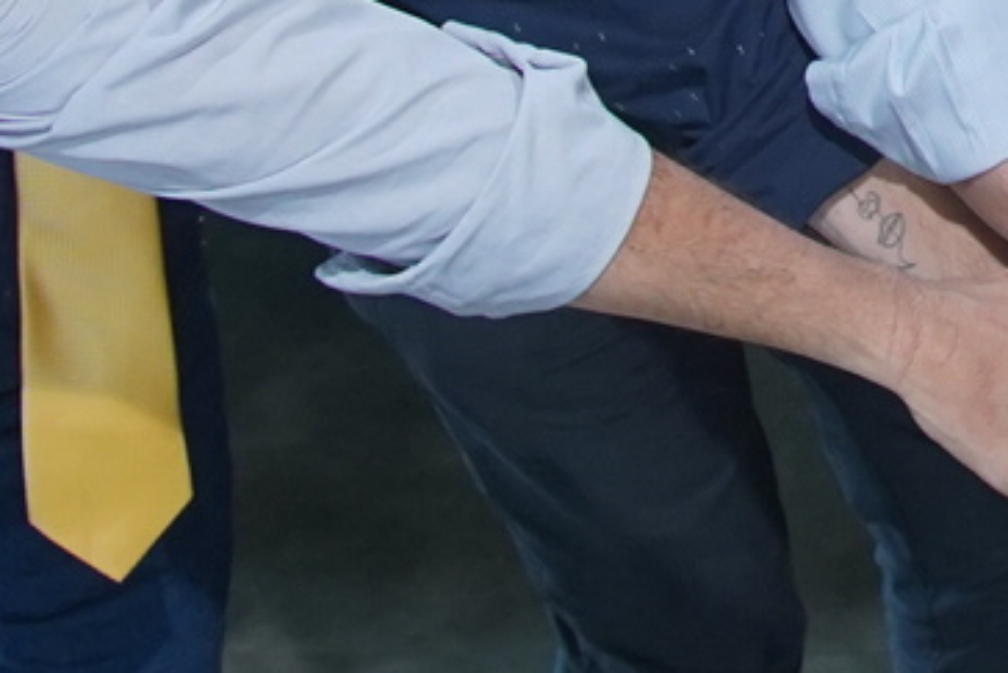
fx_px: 4482
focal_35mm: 160
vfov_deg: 8.1
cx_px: 1407
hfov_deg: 12.3
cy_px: -775
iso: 1600
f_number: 4
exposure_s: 1/125
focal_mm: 24
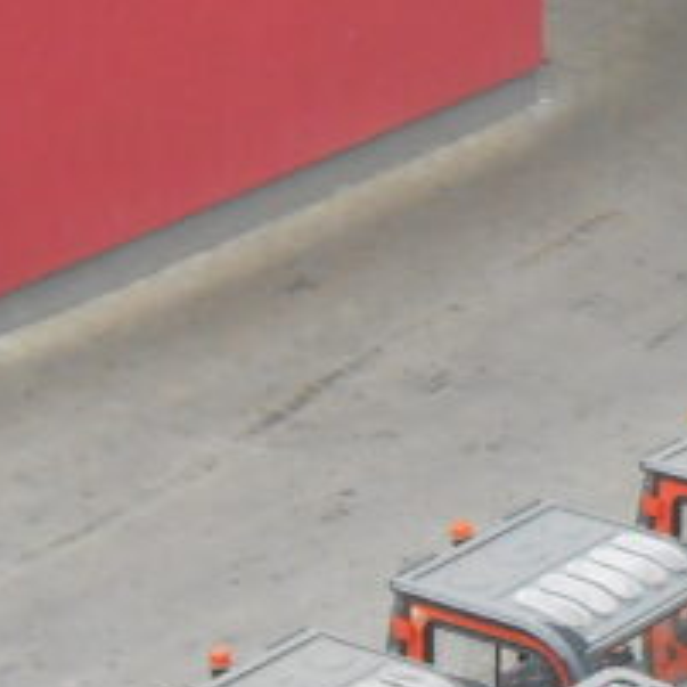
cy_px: 270
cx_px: 677
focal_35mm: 198
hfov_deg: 8.8
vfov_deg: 8.8
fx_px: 4446
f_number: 4.5
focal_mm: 7.8
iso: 250
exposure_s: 1/250
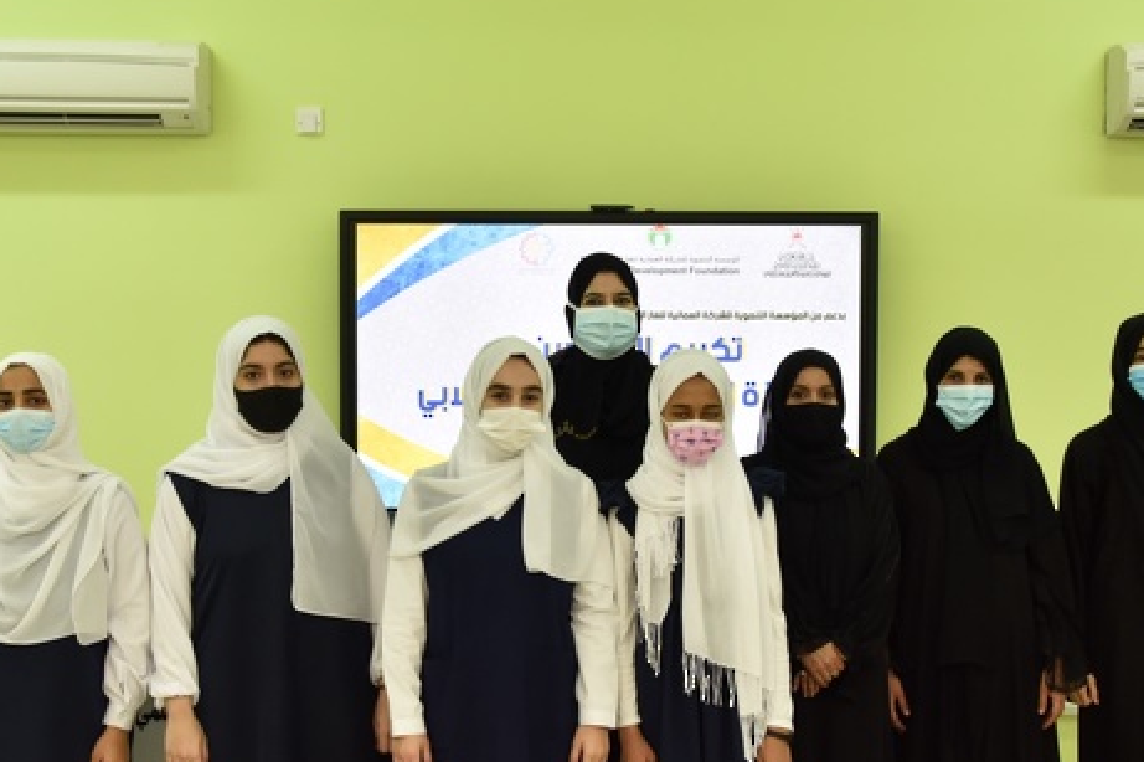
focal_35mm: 66
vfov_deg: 20.5
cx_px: 588
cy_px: 506
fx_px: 2096
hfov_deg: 30.5
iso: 1250
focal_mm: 38
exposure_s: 1/160
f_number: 4.5
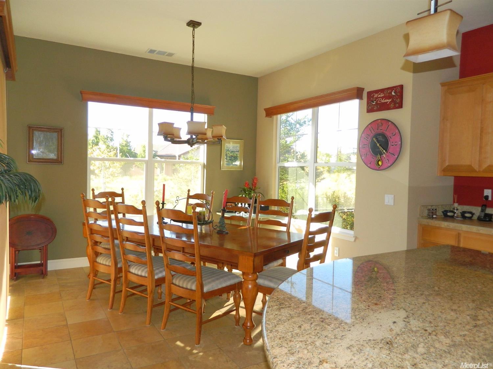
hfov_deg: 69.4
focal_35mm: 25
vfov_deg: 54.9
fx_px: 356
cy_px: 184
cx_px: 246
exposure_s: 1/100
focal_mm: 4.5
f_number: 3.1
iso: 110
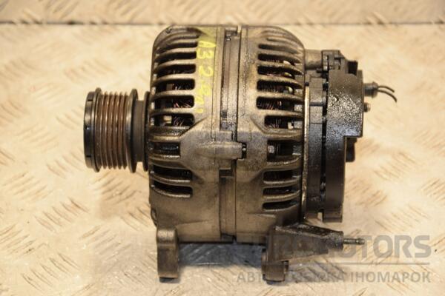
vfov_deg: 12.2
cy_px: 148
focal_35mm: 112
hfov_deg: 18.2
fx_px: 1391
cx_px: 222
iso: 800
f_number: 5.3
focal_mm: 75
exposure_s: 1/100
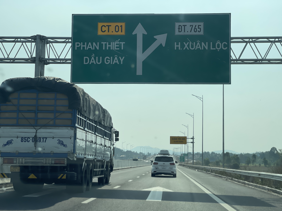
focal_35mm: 64
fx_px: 521
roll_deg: -0.4
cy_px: 106
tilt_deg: +5.3
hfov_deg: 30.3
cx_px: 141
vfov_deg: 22.9
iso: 20
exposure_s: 1/2370
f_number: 2.2
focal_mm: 7.5
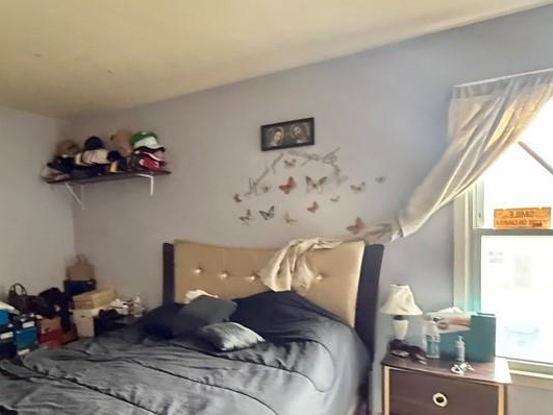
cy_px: 243
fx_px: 431
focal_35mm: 27
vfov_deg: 51.1
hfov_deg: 62.9
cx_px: 166
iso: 1250
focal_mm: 2.22
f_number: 2.2
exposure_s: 1/41
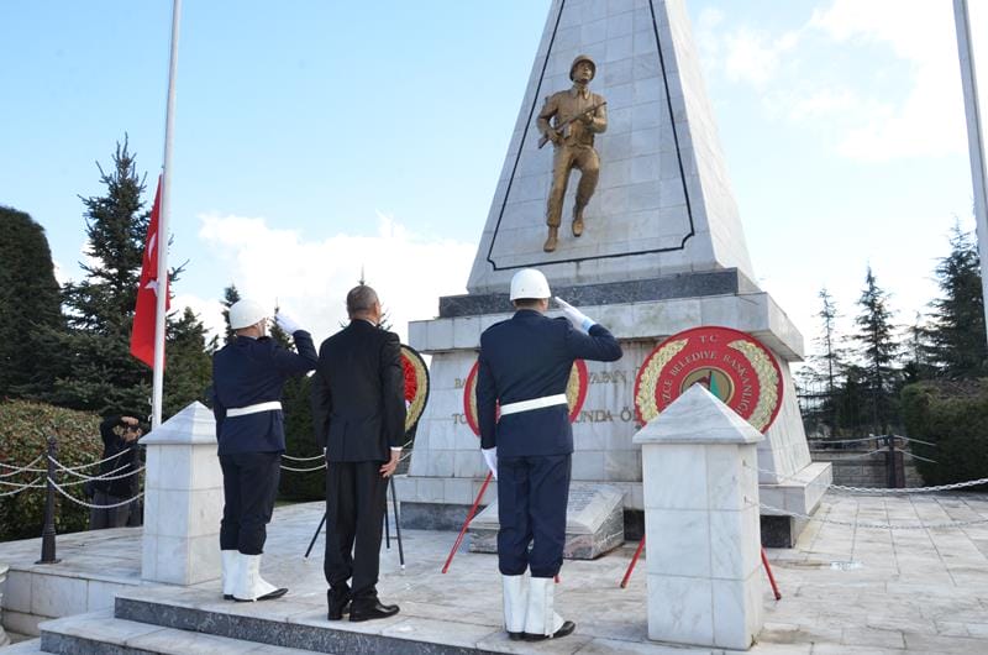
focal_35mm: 27
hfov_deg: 67.5
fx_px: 740
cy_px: 328
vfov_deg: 47.7
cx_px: 494
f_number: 11
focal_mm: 18
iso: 1000
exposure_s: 1/250
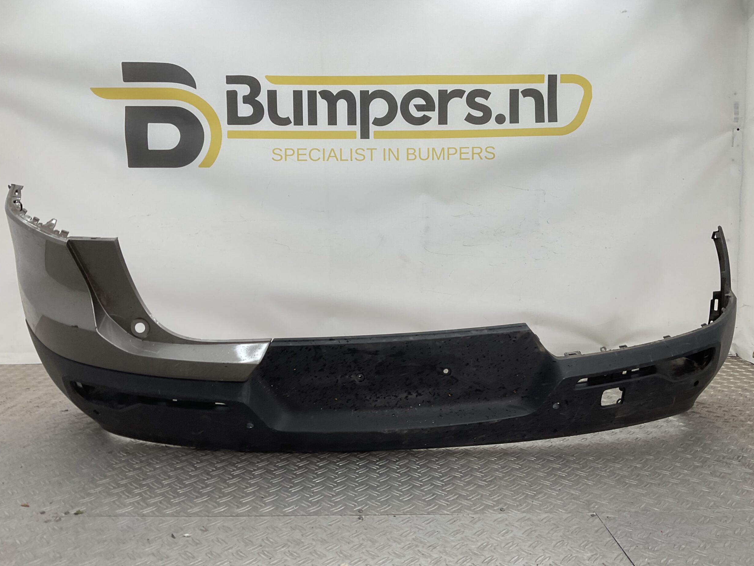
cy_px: 288
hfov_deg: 60.0
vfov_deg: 46.8
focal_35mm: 30
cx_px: 386
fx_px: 653
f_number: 1.8
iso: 16
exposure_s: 1/120
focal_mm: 3
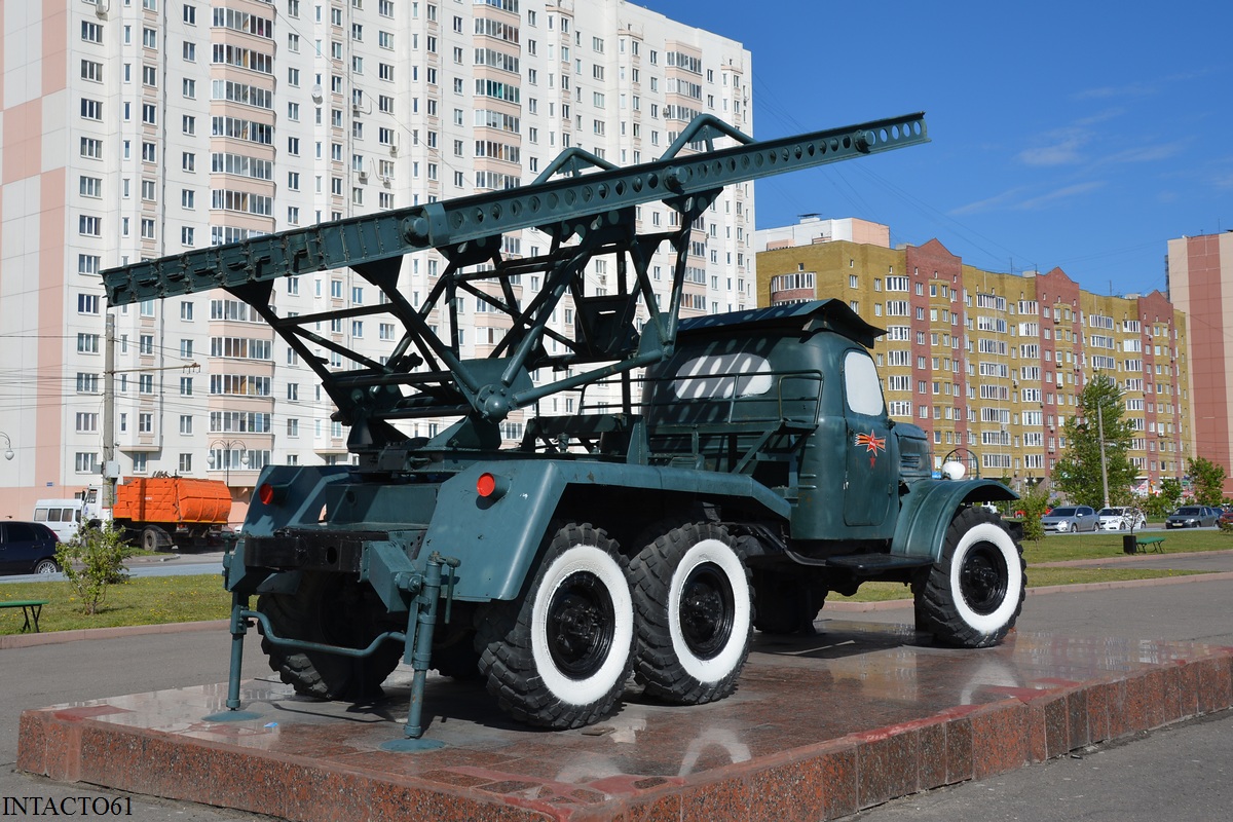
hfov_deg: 49.6
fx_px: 1336
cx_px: 616
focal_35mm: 39
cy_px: 411
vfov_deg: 34.2
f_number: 9
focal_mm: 26
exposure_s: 1/320
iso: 100
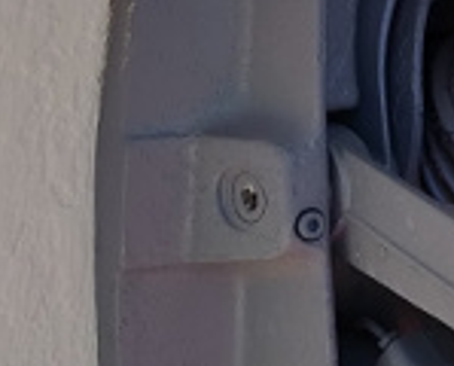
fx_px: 1980
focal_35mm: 147
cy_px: 197
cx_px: 1210
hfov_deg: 10.5
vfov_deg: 10.5
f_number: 1.7
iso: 100
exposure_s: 1/368
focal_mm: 4.25
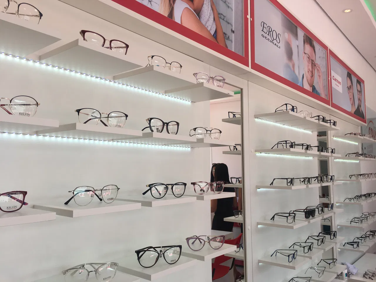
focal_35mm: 29
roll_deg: -0.8
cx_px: 188
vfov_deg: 48.2
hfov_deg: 61.7
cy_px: 141
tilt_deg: +4.4
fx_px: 315
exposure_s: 1/257
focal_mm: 4.15
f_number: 2.2
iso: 25
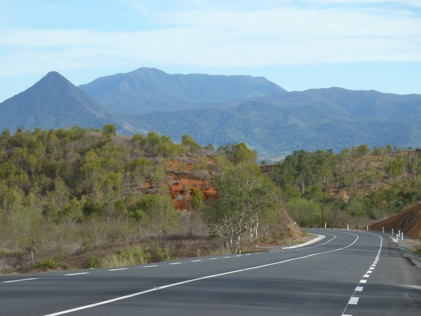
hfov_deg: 14.4
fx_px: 1666
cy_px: 158
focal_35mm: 137
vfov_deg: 10.8
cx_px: 210
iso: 80
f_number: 4.5
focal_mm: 22.5
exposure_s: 1/320
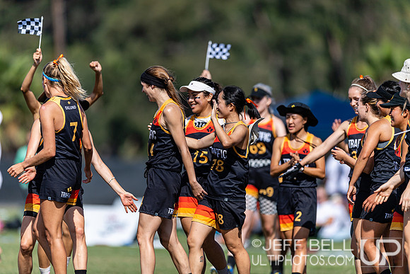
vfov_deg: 3.4
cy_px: 137
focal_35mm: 400
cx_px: 205
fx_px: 4556
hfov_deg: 5.2
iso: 100
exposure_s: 1/3200
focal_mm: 400
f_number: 2.8
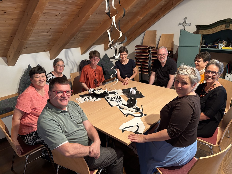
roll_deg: +1.2
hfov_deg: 67.3
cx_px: 116
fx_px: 174
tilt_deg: -19.2
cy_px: 87
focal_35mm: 26
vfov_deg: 53.1
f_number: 1.6
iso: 400
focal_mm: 5.96
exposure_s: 1/33
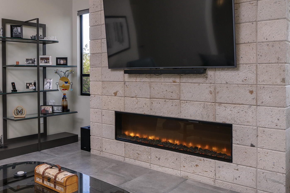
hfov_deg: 54.9
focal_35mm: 34
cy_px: 72
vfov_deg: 38.6
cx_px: 101
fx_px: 274
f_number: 7.1
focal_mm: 17
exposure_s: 1/40
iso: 200
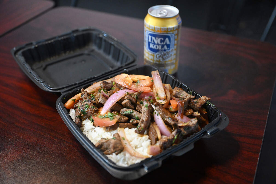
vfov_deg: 31.9
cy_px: 92
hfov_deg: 46.4
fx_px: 322
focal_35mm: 42
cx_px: 138
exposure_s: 1/160
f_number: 3.5
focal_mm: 42
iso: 4000
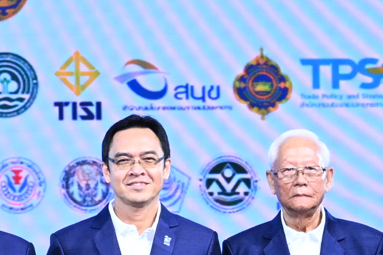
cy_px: 154
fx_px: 3415
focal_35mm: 321
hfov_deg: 6.3
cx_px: -207
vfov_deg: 4.3
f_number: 5
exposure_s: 1/200
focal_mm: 49
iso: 1000
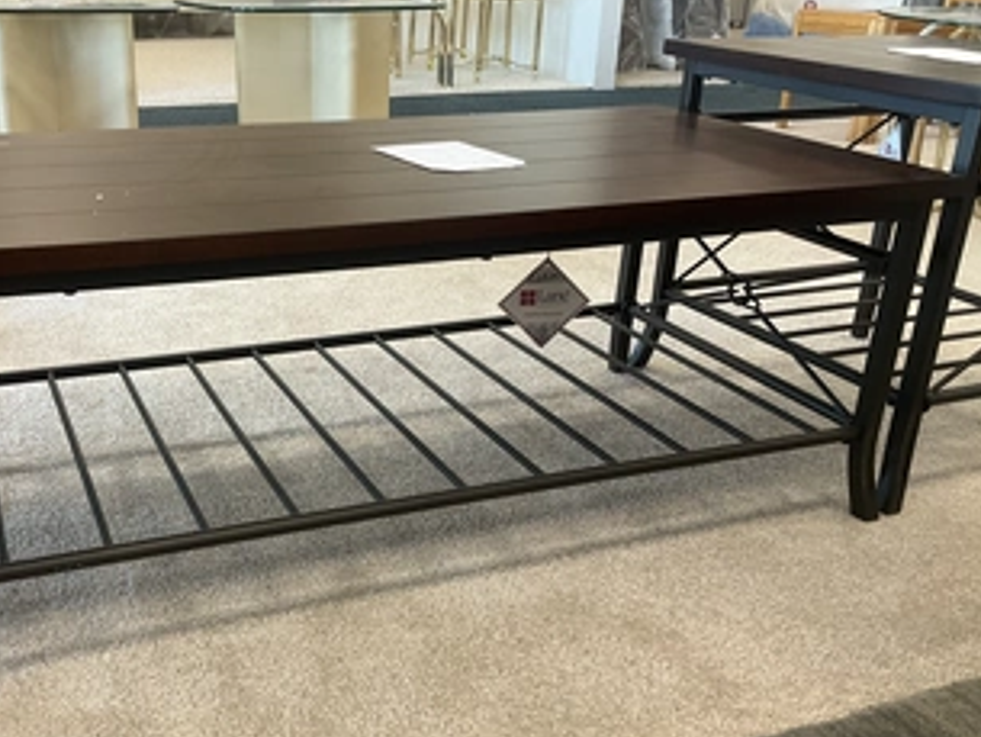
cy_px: 431
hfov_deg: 48.3
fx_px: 1077
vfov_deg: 37.6
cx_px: 344
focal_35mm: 38
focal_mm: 3
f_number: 1.8
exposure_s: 1/60
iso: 100
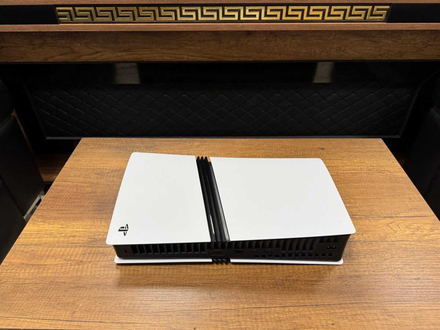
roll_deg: +0.5
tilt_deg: -37.5
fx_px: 305
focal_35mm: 24
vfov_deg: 56.8
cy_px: 165
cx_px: 220
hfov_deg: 71.6
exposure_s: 1/100
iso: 200
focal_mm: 6.76
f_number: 1.78
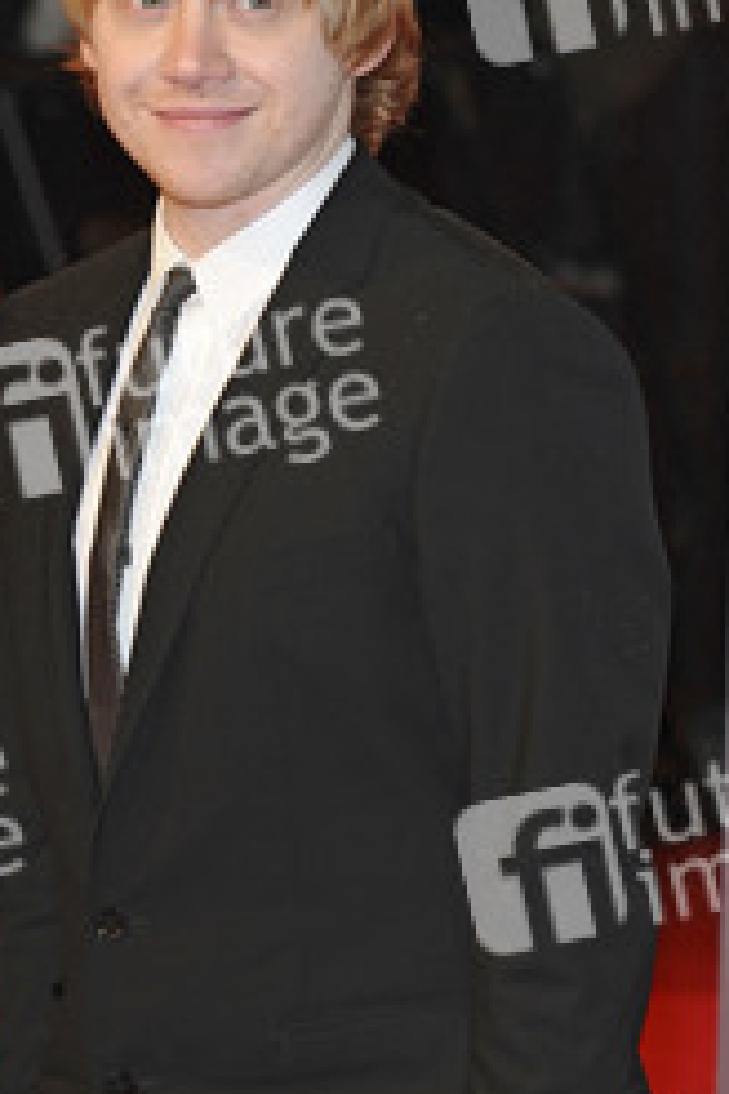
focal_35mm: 244
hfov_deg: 5.6
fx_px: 7411
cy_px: 627
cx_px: 282
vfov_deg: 8.4
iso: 400
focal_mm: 100
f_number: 4.5
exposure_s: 1/160
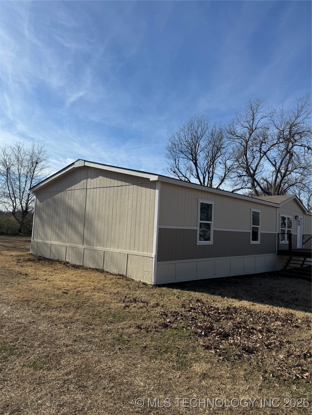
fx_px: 288
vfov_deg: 71.6
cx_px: 156
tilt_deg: +4.0
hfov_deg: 56.8
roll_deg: -2.0
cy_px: 208
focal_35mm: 24
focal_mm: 6.76
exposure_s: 1/5814
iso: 80
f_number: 1.78
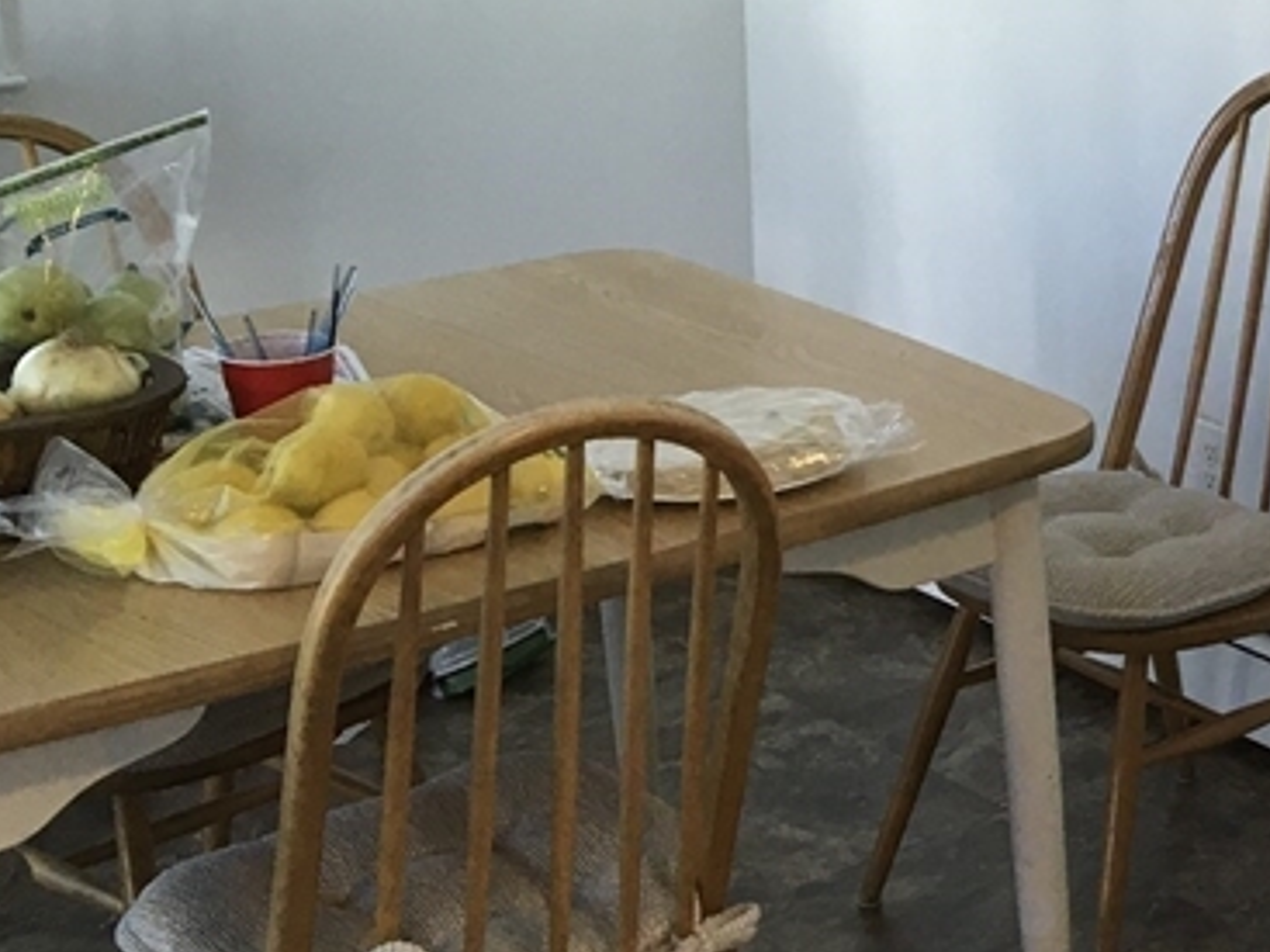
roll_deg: -2.8
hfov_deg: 21.8
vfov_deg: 18.1
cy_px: 267
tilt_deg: -13.8
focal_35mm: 81
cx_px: 1644
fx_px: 2971
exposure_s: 1/30
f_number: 2.2
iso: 32
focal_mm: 4.15
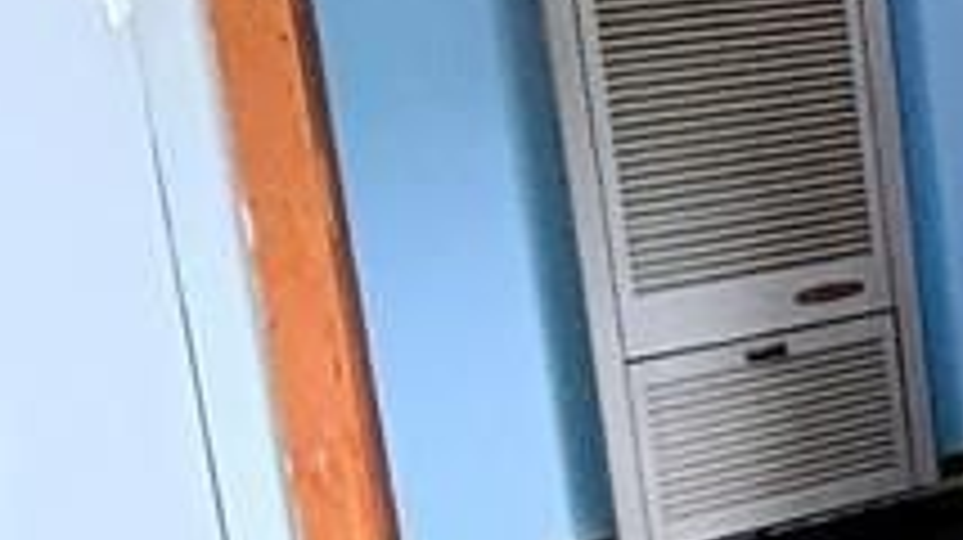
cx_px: 1980
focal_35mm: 73
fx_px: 1863
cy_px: -32
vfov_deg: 16.1
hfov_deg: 18.1
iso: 500
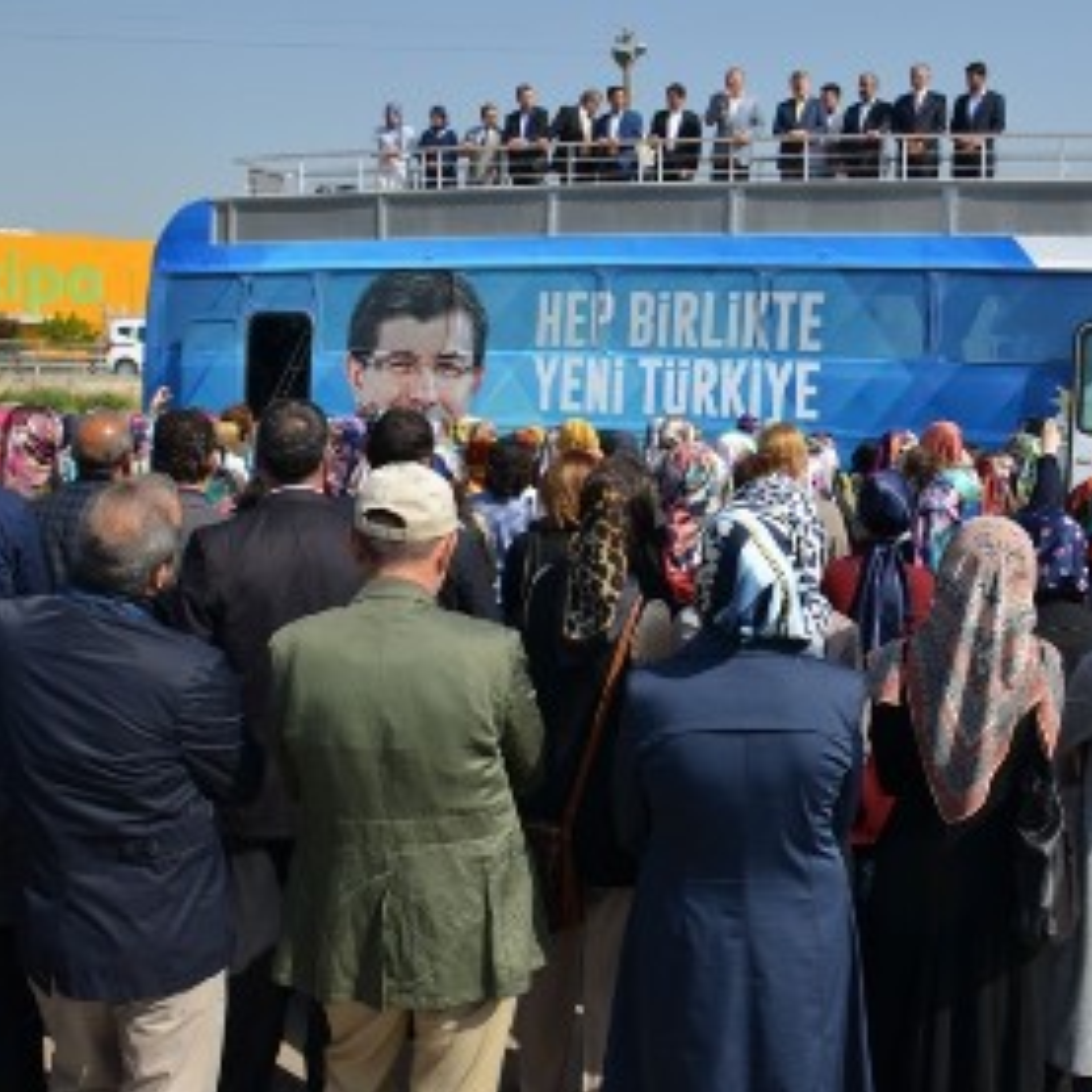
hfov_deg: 44.5
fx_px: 1321
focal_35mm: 37
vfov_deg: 44.9
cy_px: 574
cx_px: 686
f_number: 8
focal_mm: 18
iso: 100
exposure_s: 1/250
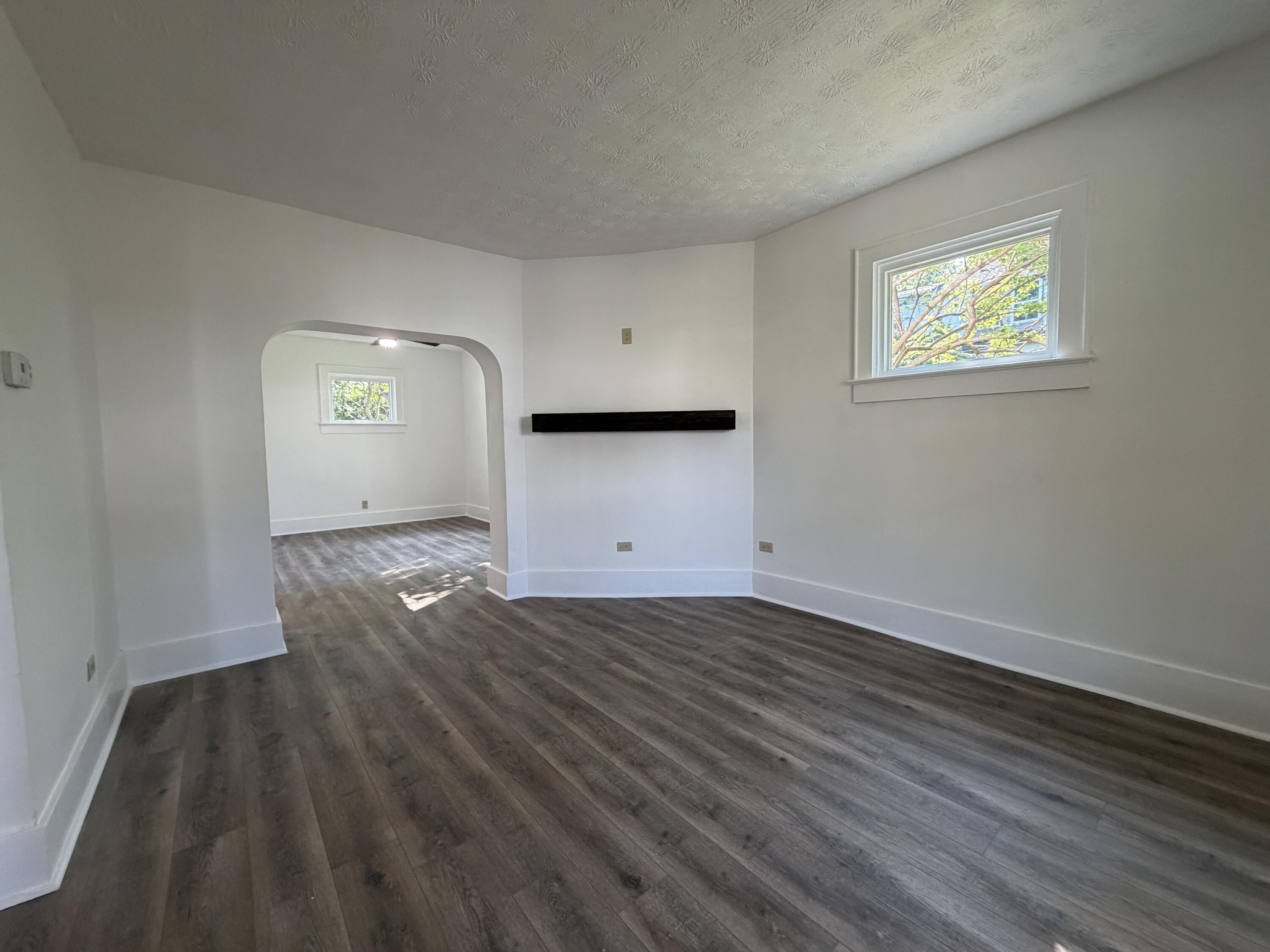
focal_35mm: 14
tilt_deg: -4.1
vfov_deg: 85.7
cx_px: 635
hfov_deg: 102.1
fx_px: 514
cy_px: 476
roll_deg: +0.9
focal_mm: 2.22
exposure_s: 1/120
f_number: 2.2
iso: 250
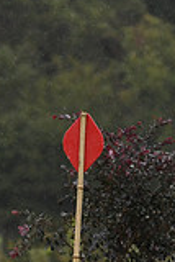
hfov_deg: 1.3
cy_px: 292
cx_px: 361
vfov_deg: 1.9
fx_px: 7894
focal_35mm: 1085
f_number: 4.5
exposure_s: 1/1250
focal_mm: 200
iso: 1600
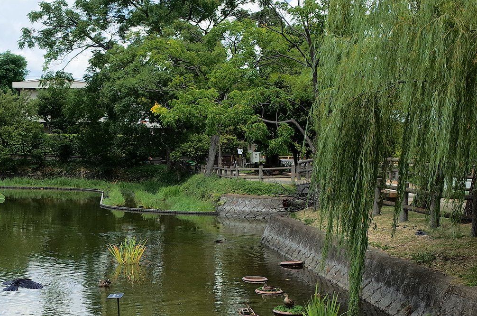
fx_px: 754
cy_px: 299
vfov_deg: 22.9
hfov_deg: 34.1
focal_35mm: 57
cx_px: 95
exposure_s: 1/400
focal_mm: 18.3
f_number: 2.8
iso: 100
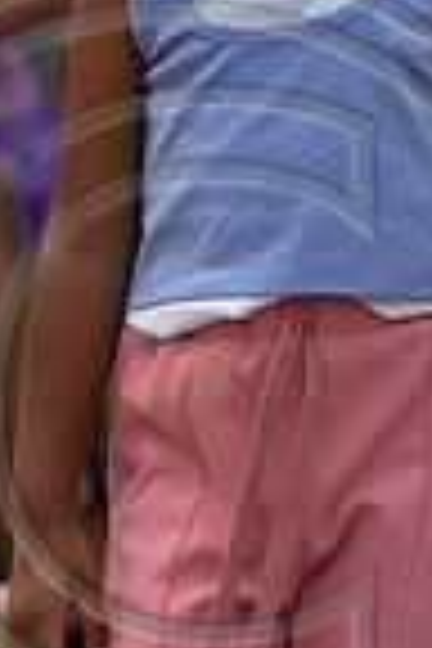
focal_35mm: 469
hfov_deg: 2.9
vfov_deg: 4.4
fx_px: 8441
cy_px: 400
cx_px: 182
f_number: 10
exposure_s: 1/160
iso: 400
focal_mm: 150
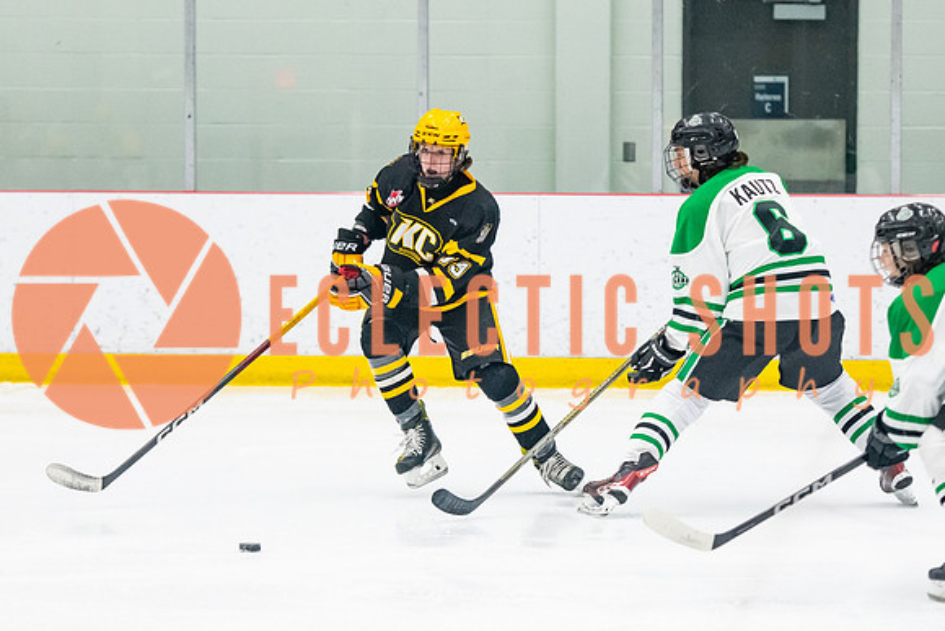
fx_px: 5071
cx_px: 448
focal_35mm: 193
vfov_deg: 7.1
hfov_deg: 10.6
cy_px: 307
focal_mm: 112
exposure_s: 1/800
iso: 4000
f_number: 2.8
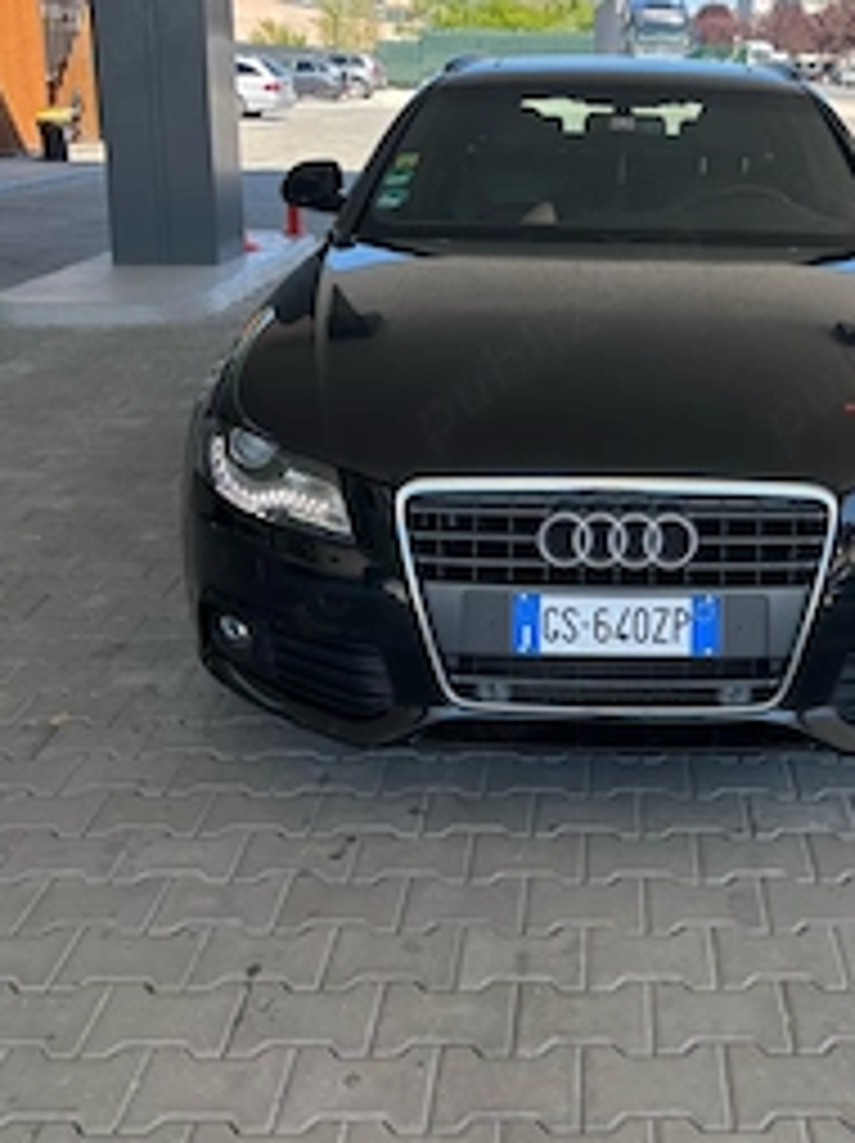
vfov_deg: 45.2
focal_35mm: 41
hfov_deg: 34.3
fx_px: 1353
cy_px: 387
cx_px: 648
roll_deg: -1.5
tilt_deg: -13.5
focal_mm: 5.96
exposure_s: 1/894
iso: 50
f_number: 1.6
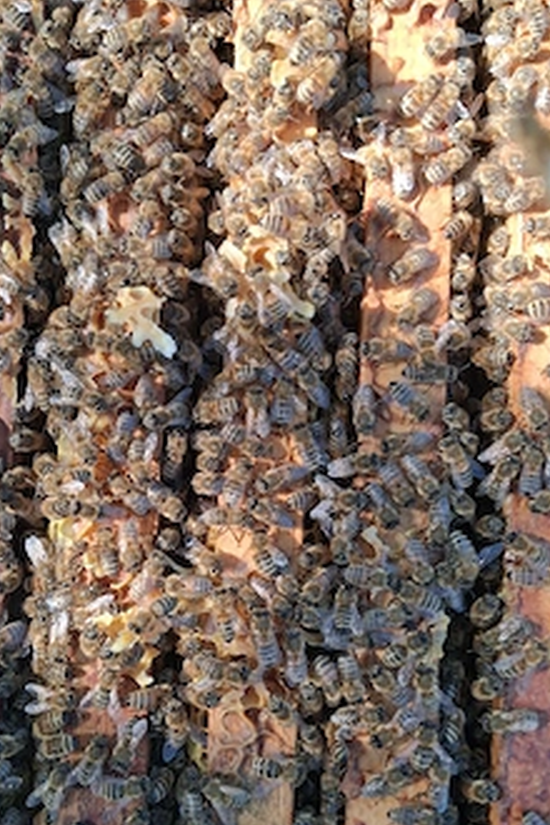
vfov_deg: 55.8
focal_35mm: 34
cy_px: 438
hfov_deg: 38.9
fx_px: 779
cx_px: 252
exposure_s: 1/123
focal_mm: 4
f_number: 1.8
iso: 25
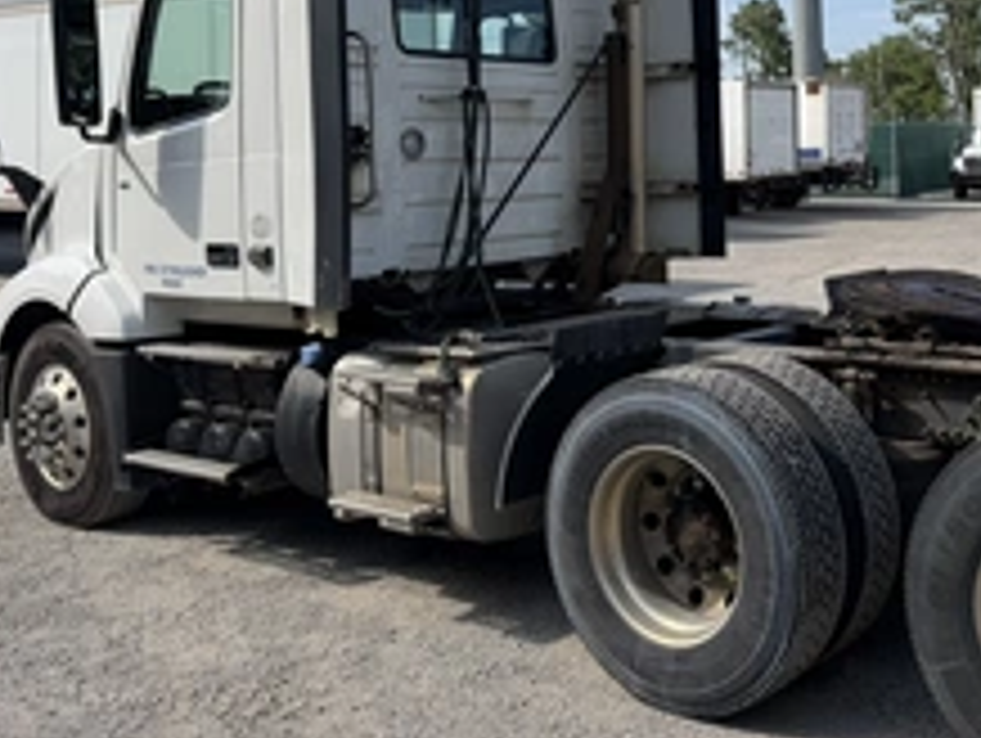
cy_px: 166
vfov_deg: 32.2
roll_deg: +1.3
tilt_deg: +0.1
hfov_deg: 42.0
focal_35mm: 44
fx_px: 1248
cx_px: 698
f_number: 1.78
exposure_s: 1/3759
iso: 80
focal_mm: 6.76
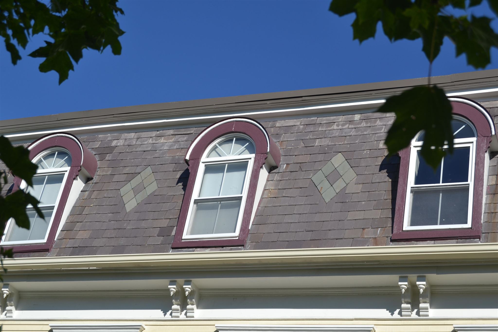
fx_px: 954
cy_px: 166
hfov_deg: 29.2
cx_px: 249
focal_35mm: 69
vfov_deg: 19.7
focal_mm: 46
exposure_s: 1/200
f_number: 7.1
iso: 100
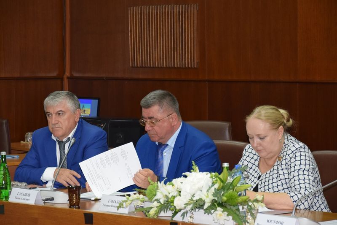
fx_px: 1376
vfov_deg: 9.3
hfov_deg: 14.0
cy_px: 112
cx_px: 168
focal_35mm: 147
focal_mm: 98
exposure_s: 1/60
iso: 1800
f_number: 5.6
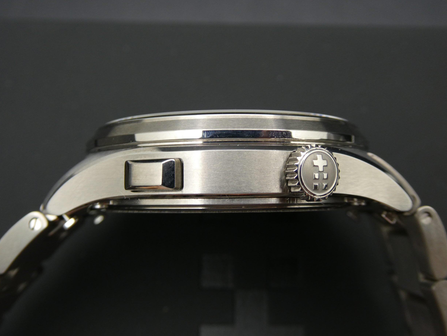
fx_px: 542
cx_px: 213
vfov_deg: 34.4
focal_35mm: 42
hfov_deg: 44.8
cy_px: 166
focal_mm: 7.2
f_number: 3.8
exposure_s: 1/80
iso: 125
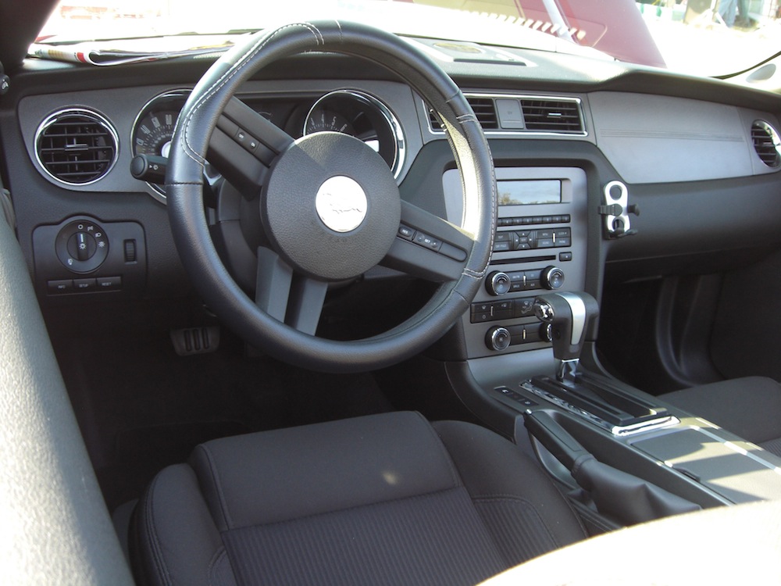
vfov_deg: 37.7
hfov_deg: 49.0
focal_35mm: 38
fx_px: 857
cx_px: 390
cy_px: 293
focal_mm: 6.2
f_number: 2.7
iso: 100
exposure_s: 1/60
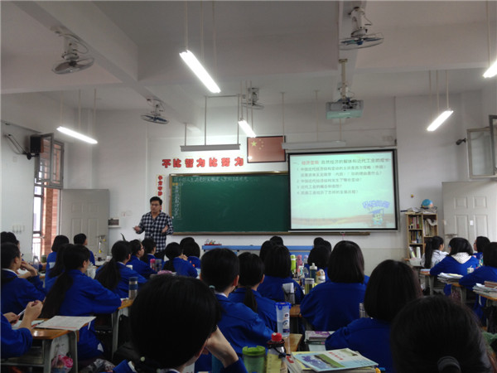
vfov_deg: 40.7
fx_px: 503
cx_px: 248
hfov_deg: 52.6
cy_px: 186
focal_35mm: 35
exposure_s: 1/20
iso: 64
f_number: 2.4
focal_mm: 4.28
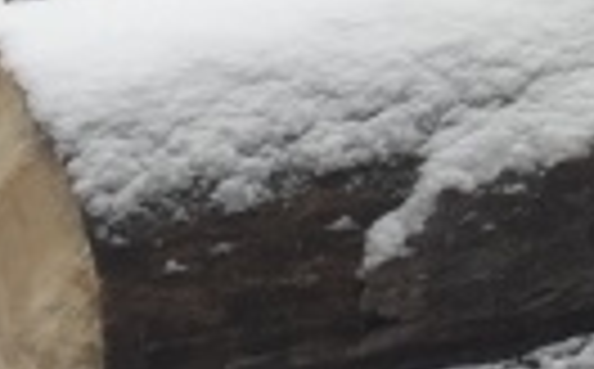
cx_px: 1269
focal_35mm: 239
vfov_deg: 5.3
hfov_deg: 8.3
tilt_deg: -7.8
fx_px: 3862
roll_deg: +4.0
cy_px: -459
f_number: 2.2
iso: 32
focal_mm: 4.15
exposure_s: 1/205
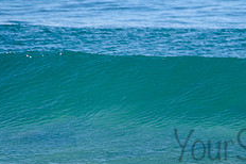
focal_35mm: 1536
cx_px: 353
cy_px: 93
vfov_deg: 0.9
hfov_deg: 1.3
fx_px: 10481
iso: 220
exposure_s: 1/2000
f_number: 5.6
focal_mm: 500
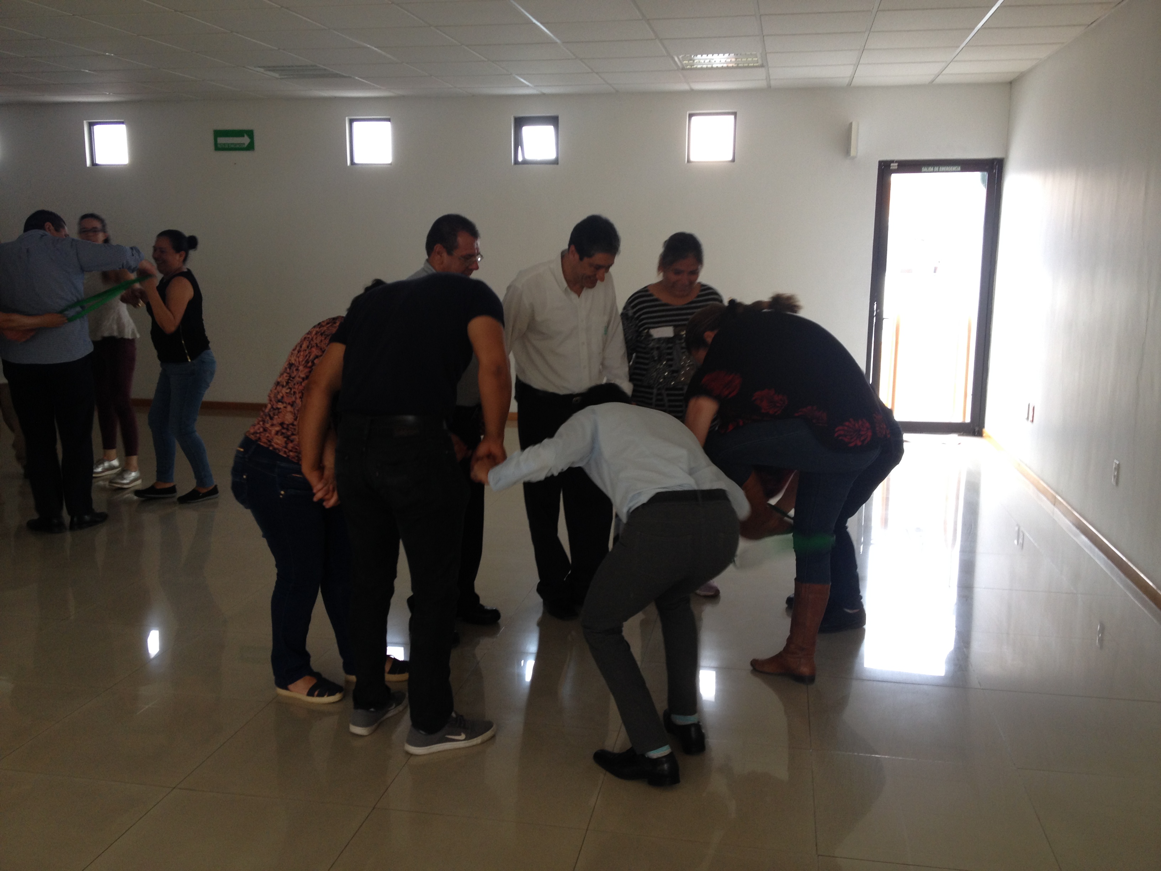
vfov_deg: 40.7
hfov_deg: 52.6
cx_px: 580
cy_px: 436
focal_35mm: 35
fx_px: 1174
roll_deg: -0.7
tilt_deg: -13.3
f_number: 2.4
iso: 64
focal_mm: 4.28
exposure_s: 1/20
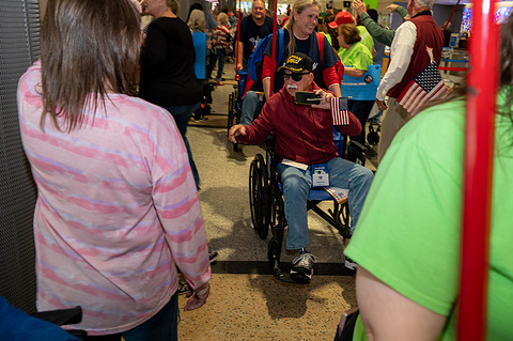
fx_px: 413
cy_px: 143
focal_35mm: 29
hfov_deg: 63.7
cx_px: 271
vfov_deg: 44.7
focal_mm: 24
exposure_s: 1/40
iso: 1000
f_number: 4.5
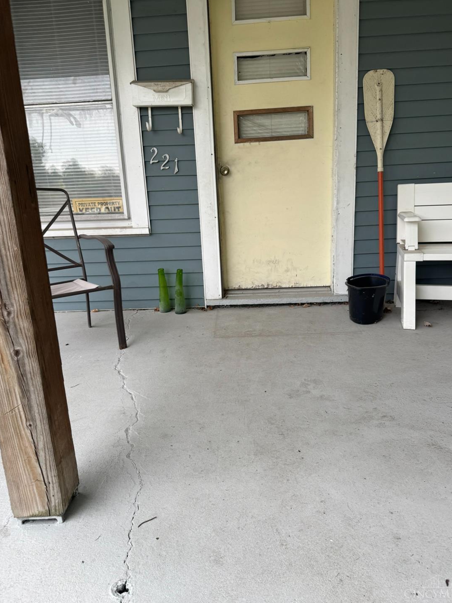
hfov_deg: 54.9
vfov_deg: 69.4
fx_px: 435
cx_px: 233
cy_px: 294
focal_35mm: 25
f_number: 1.78
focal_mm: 6.76
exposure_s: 1/334
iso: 80
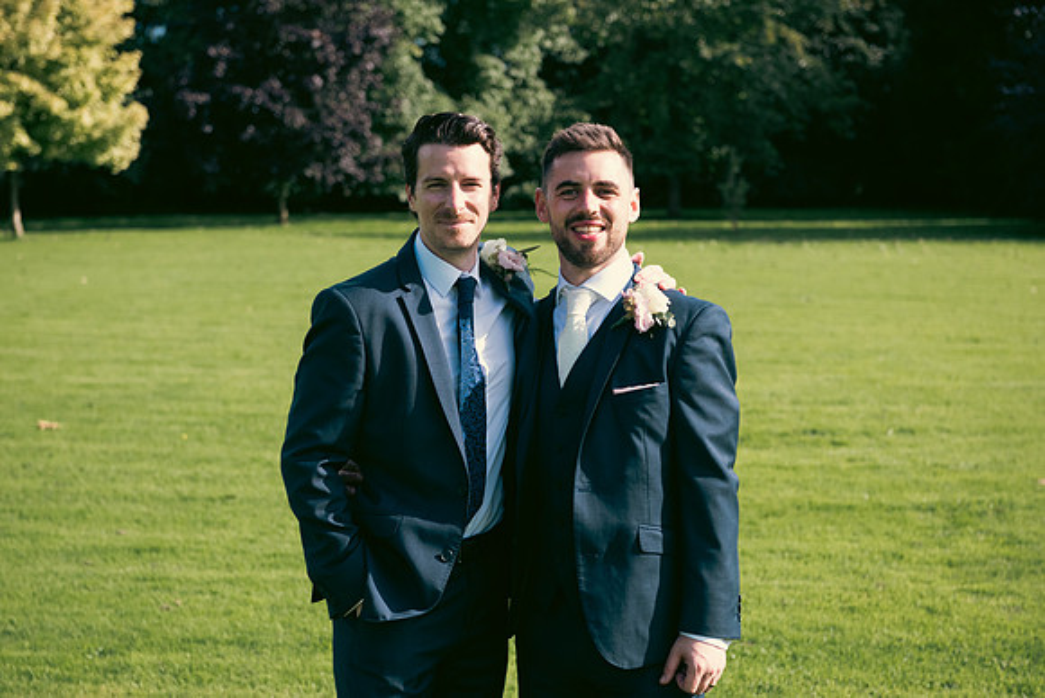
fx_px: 2032
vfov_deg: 19.5
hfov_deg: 28.8
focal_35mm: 70
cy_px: 349
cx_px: 522
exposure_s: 1/800
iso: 200
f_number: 5
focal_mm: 70
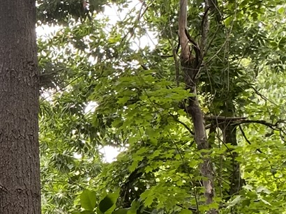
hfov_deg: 14.7
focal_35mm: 130
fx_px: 1073
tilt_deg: +11.6
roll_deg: -0.7
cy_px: 177
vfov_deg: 11.3
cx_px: -56
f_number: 1.8
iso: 32
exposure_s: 1/122
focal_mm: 4.25
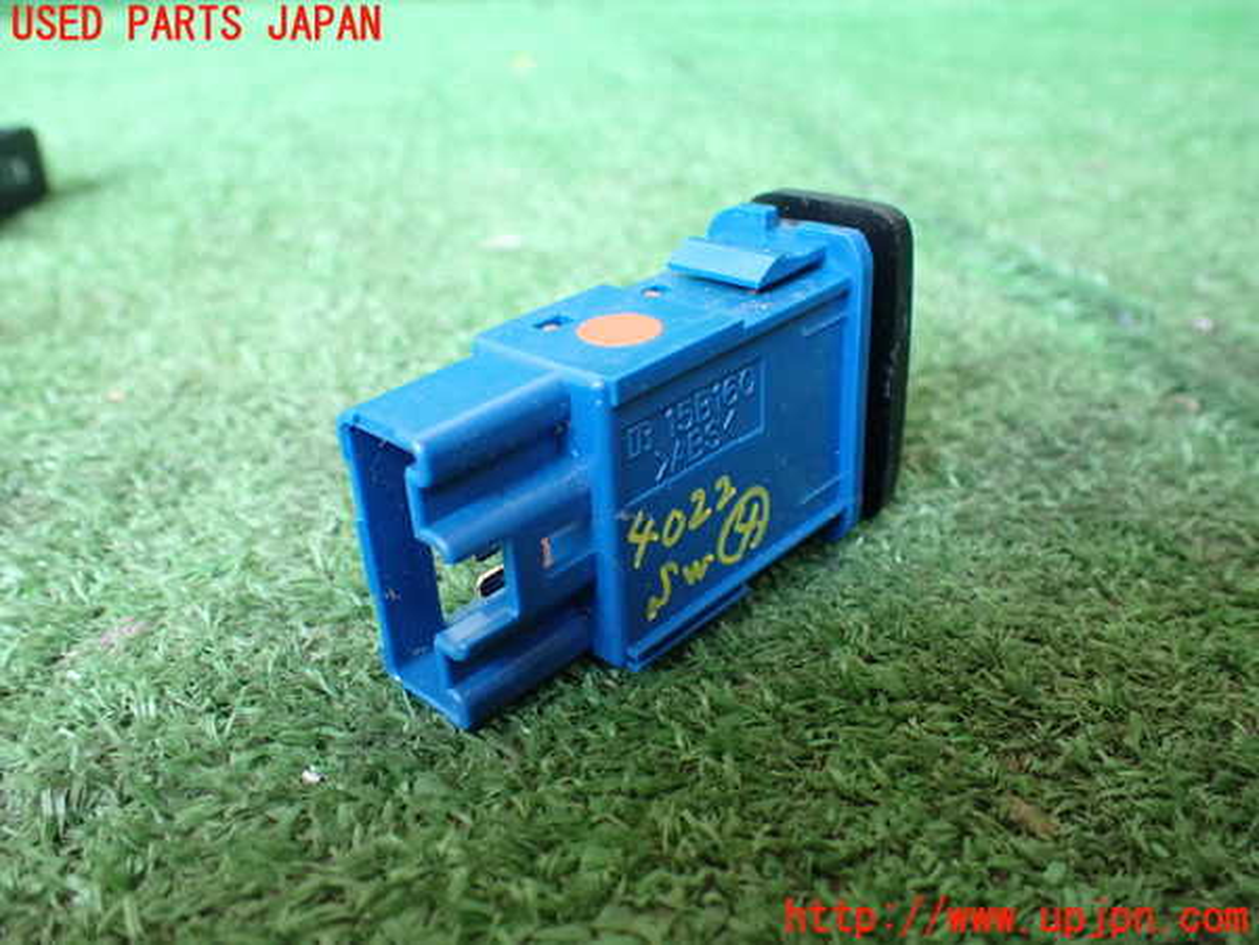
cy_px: 472
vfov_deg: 46.8
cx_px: 630
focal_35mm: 30
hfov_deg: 60.0
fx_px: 1091
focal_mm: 5.4
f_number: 2.3
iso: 800
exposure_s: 1/125
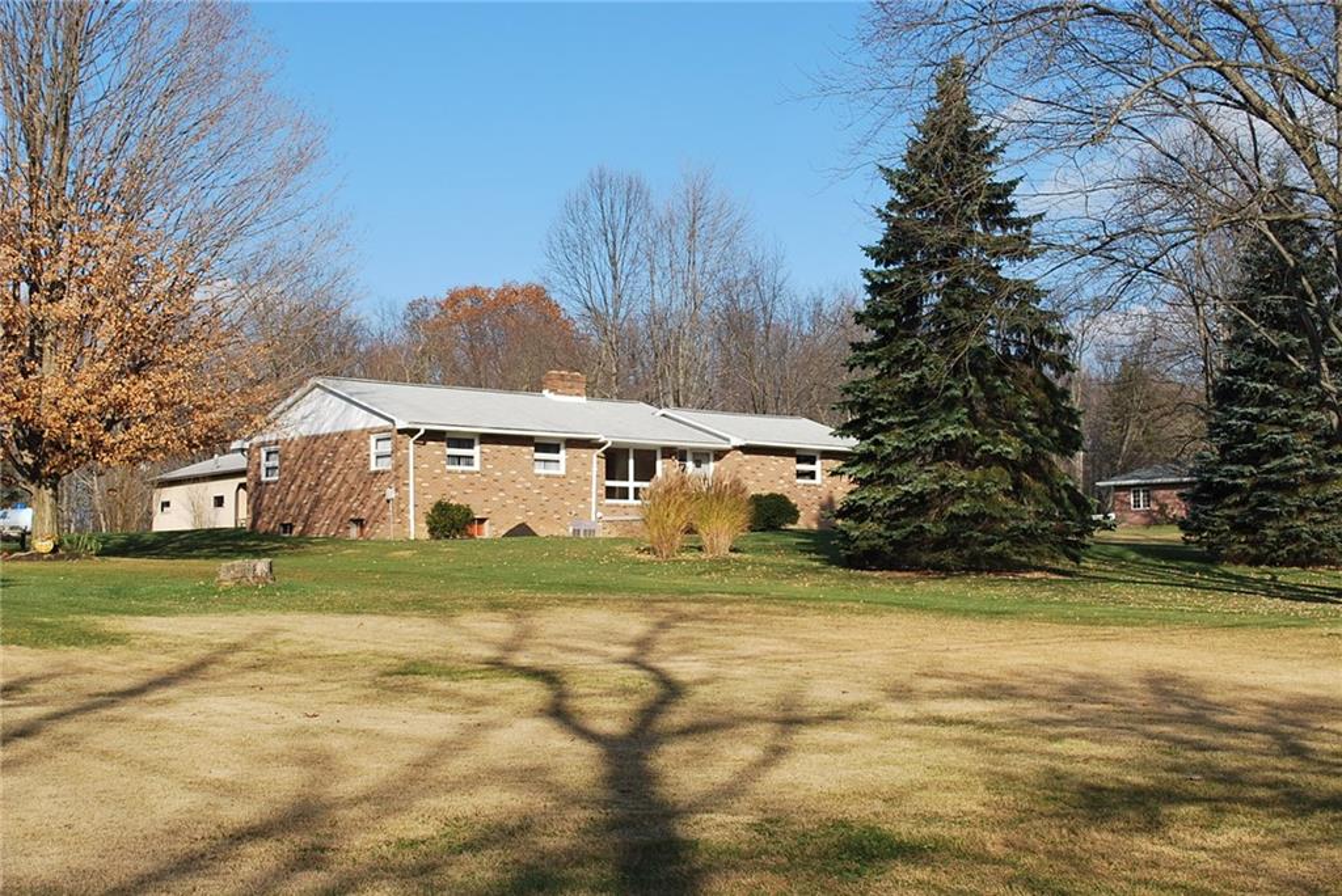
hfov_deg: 41.1
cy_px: 448
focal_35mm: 48
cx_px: 671
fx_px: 1790
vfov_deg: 28.1
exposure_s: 1/250
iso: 100
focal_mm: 32
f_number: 8
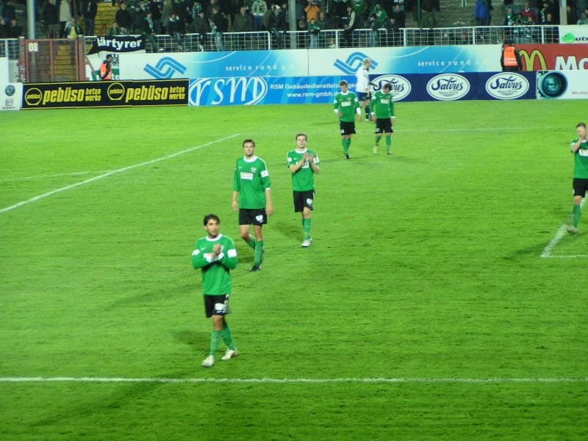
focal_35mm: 150
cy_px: 220
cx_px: 294
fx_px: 2548
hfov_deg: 13.2
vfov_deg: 9.9
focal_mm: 22.9
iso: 200
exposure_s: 1/25
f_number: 3.5
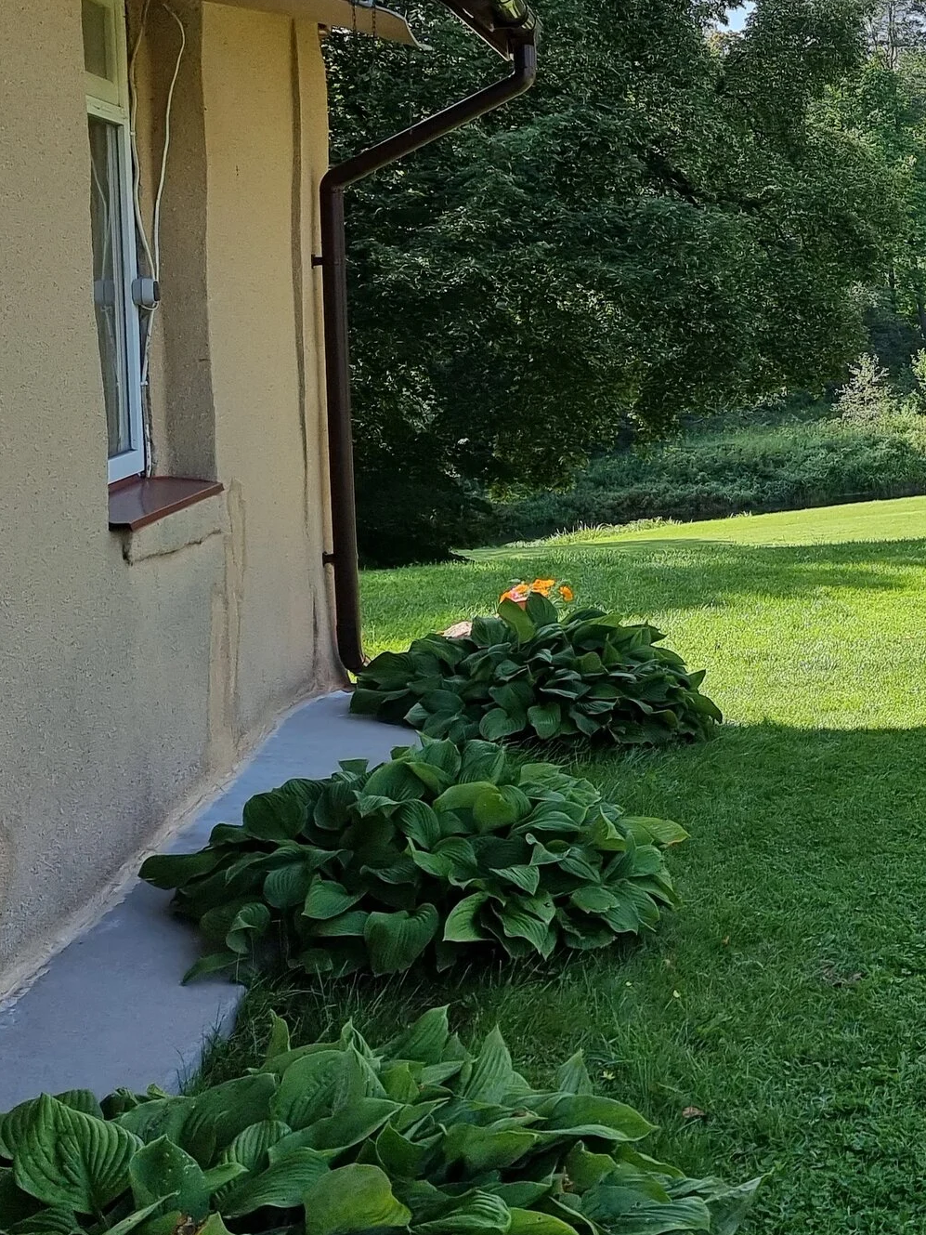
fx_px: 1854
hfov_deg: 24.5
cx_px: 1202
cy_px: 304
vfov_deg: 36.0
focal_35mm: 52
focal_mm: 6.7
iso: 50
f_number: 1.8
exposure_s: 1/558
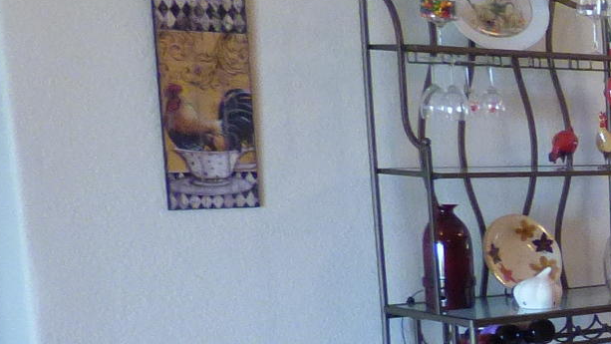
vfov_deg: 13.0
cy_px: 400
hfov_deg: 17.4
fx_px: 1475
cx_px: 1197
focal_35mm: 91
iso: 400
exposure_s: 1/20
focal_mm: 3.58
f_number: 3.2
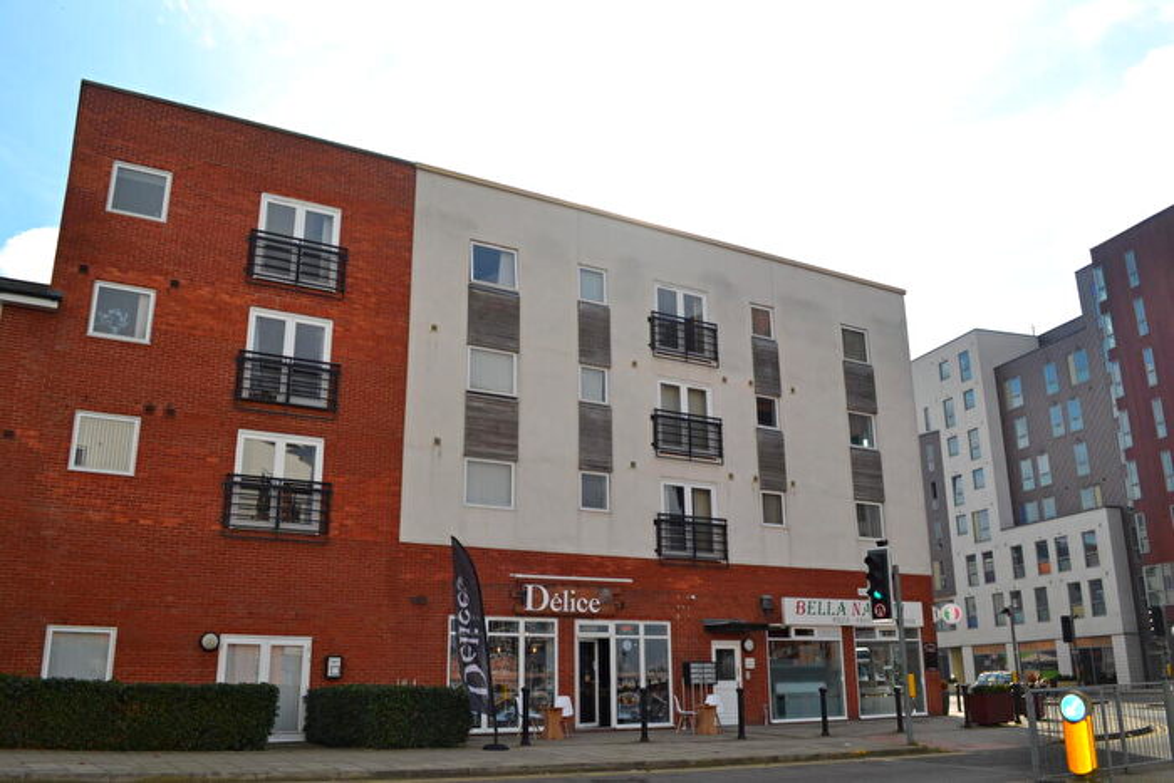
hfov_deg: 61.9
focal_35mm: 30
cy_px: 392
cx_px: 587
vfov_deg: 43.6
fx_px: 978
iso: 100
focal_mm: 20
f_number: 9
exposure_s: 1/200
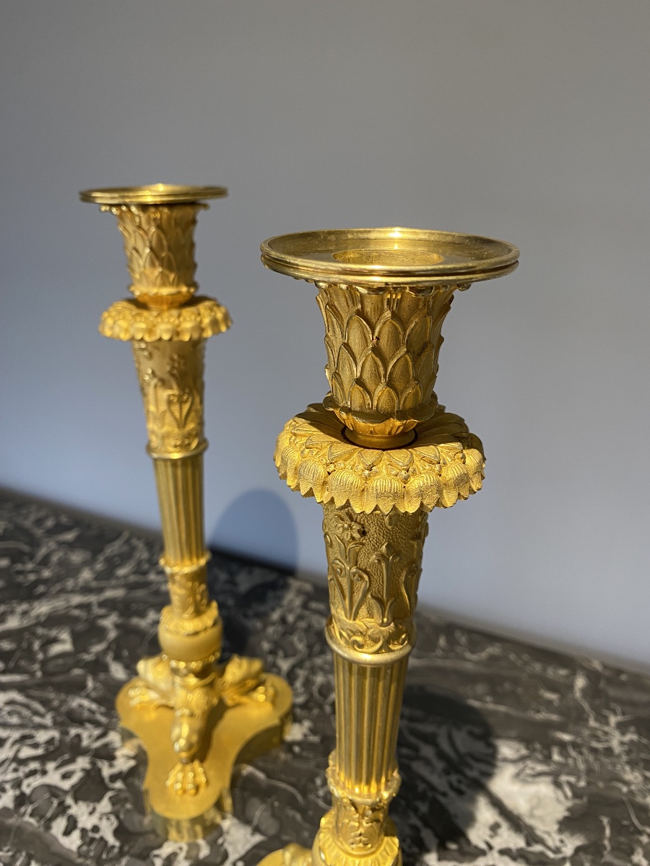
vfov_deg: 67.3
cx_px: 325
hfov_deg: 53.1
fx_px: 651
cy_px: 433
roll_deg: -0.7
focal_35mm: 26
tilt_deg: -22.6
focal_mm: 4.25
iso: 125
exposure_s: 1/50
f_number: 1.8
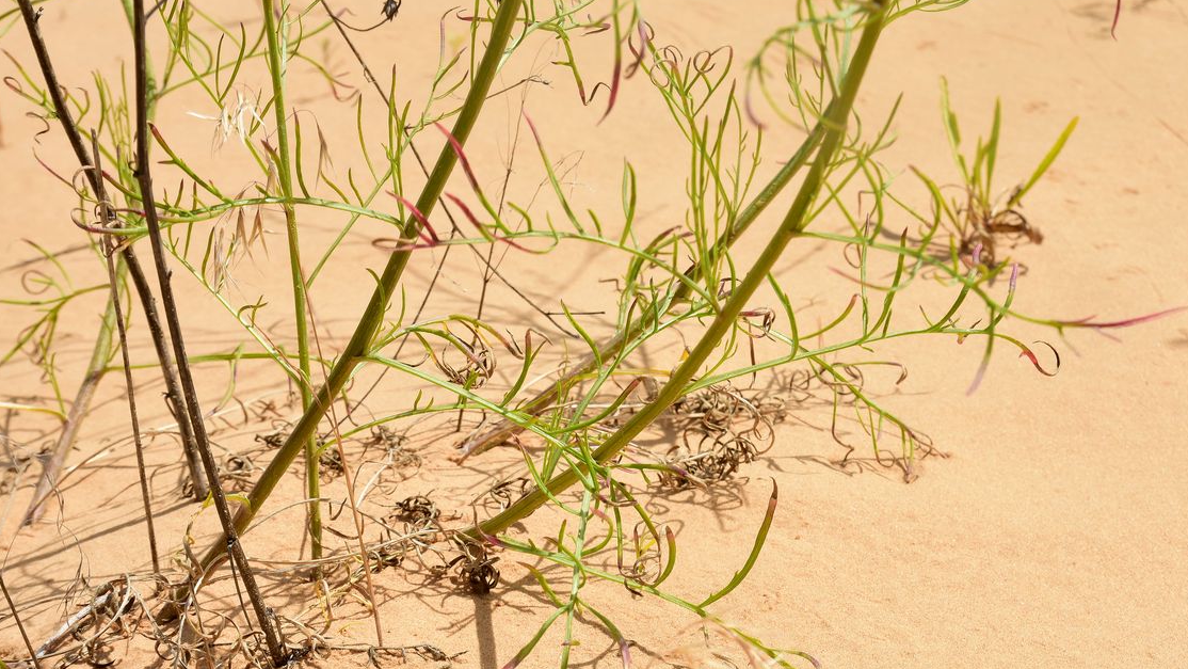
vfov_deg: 16.1
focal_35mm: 75
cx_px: 620
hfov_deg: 28.2
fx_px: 2363
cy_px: 469
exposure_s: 1/160
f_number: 10
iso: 100
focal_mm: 38
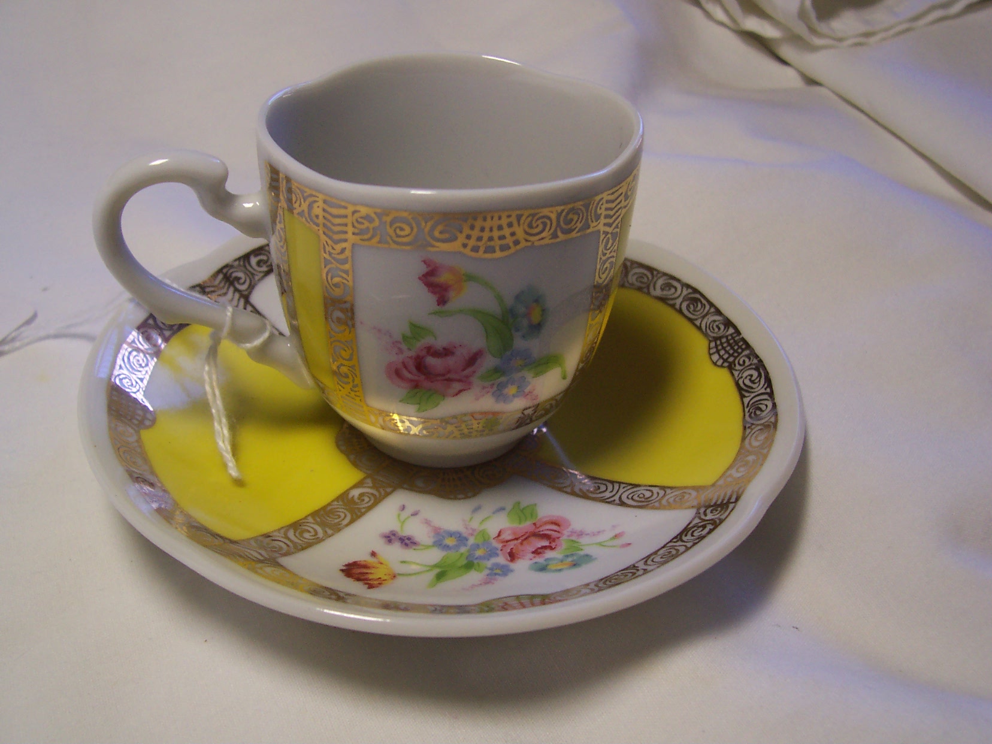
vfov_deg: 38.7
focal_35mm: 37
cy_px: 372
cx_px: 496
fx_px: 1060
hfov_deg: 50.1
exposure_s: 1/60
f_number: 2.8
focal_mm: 5.6
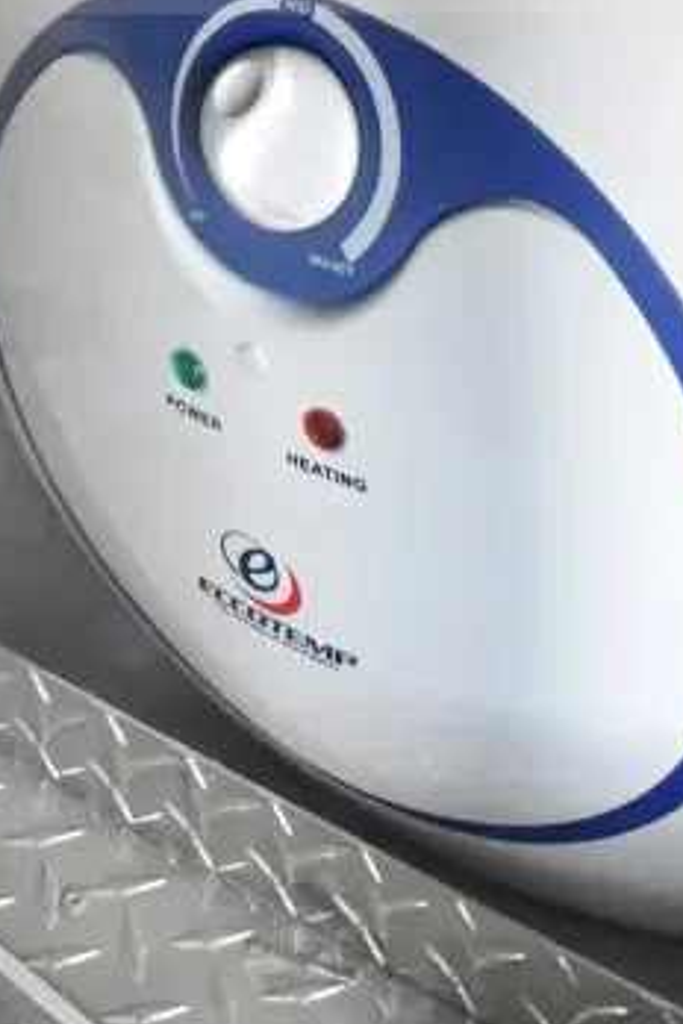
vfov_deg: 25.4
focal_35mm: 71
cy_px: -219
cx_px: 300
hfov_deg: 19.2
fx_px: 2020
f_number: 7.1
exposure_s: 1/160
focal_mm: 18
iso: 6400
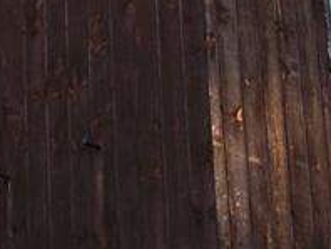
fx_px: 1781
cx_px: 162
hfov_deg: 10.6
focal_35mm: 186
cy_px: -177
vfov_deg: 7.8
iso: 69
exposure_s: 1/200
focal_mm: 5.85
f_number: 2.8
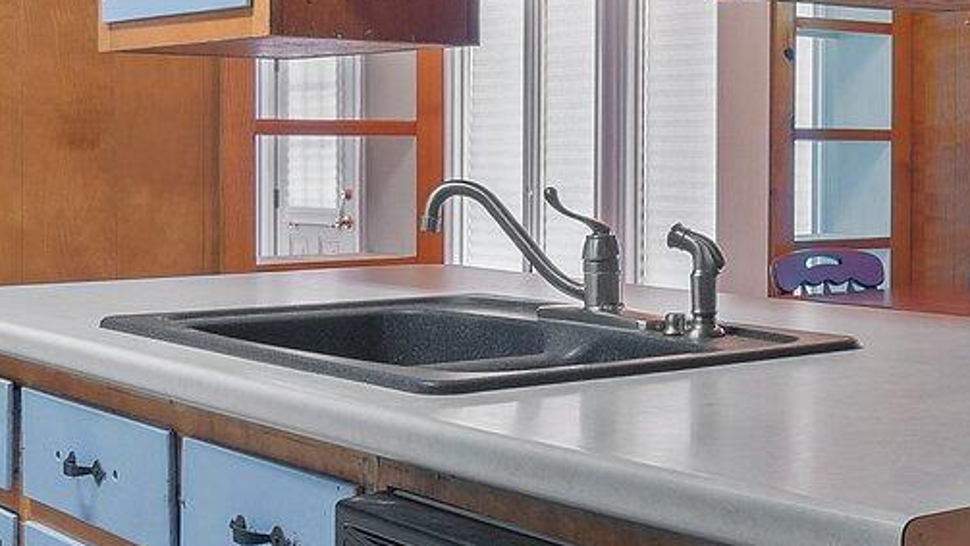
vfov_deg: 18.8
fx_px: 1646
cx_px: 920
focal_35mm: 64
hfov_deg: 30.9
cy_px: 197
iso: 250
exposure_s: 2
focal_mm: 10
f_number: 8
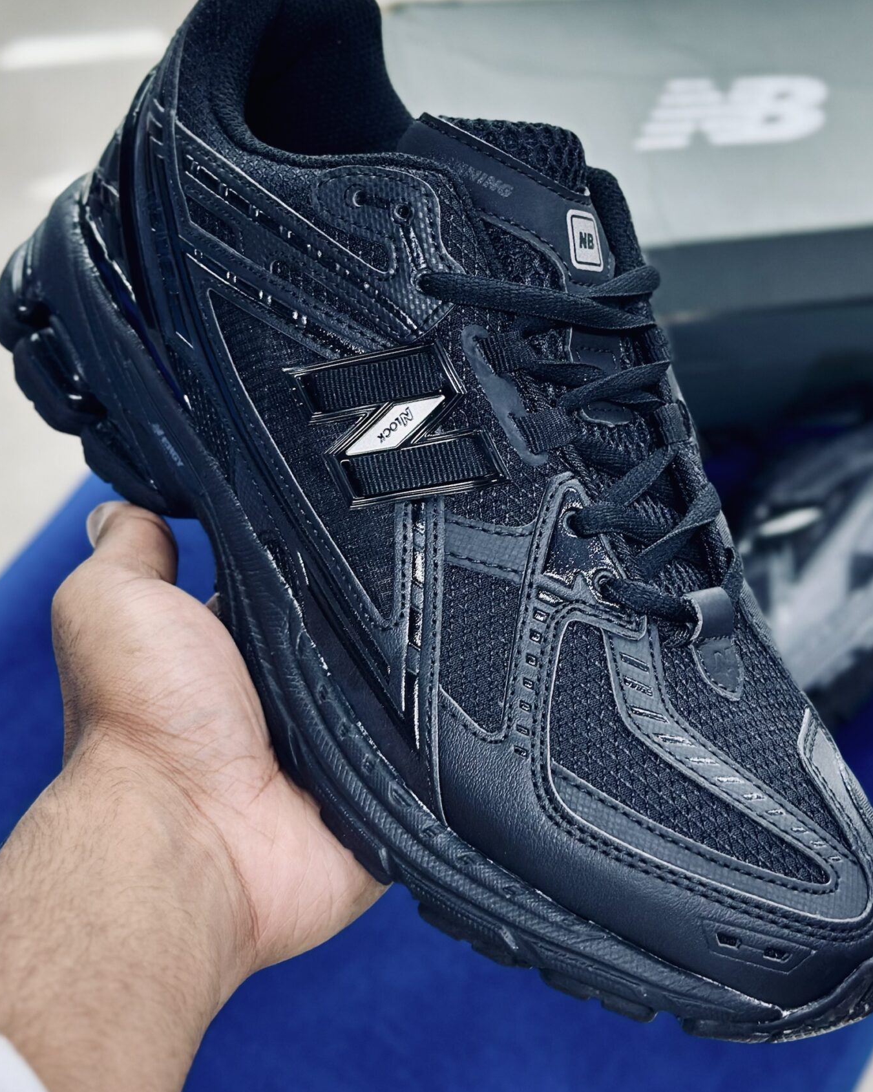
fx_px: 2293
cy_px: 496
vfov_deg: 26.8
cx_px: 514
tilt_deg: -55.3
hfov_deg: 21.5
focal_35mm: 71
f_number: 1.78
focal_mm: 6.86
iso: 125
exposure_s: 1/100
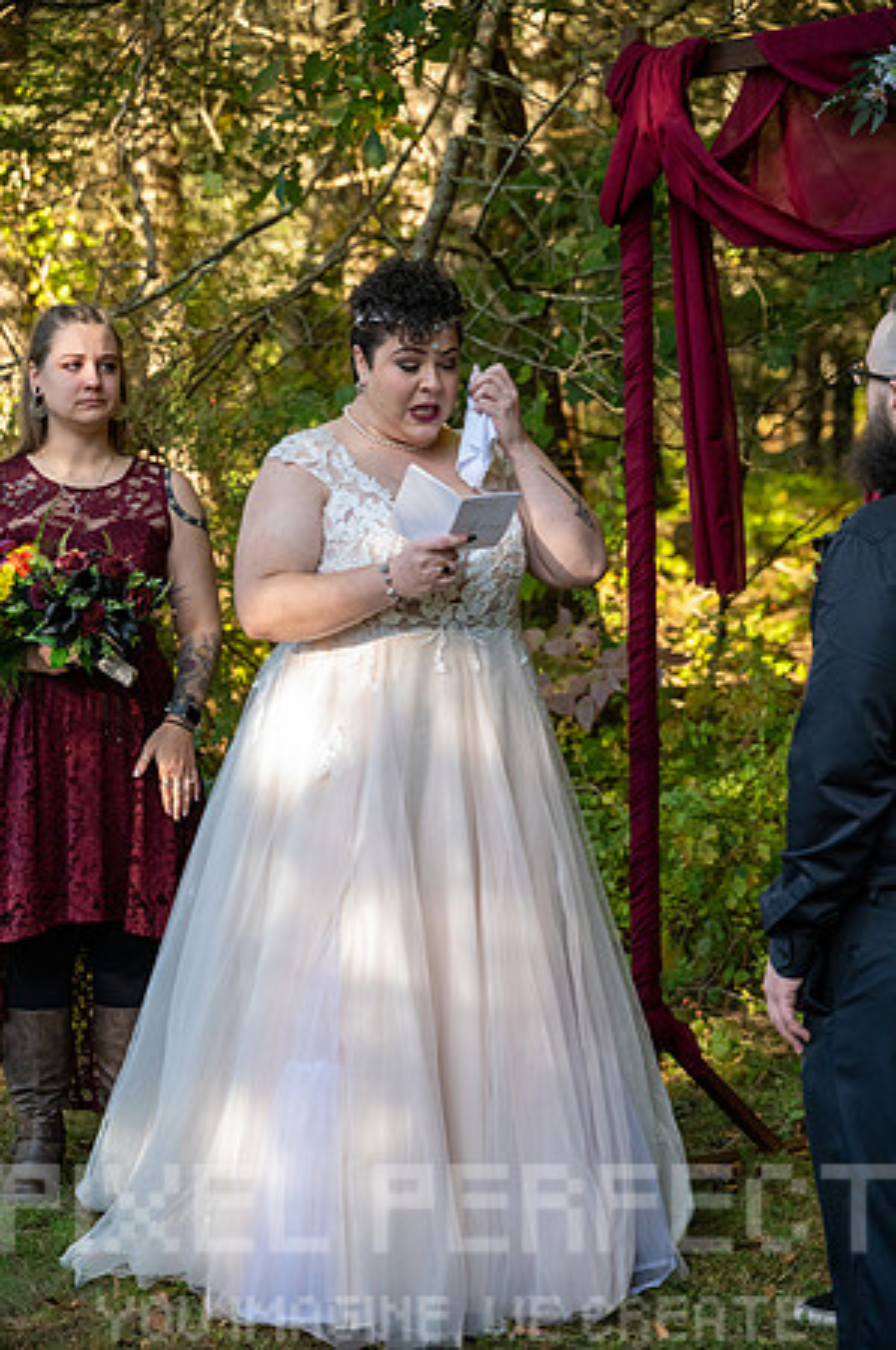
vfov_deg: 27.0
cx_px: 448
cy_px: 675
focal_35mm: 75
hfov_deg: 18.1
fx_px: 2806
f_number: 4
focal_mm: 75
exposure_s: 1/4000
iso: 6400
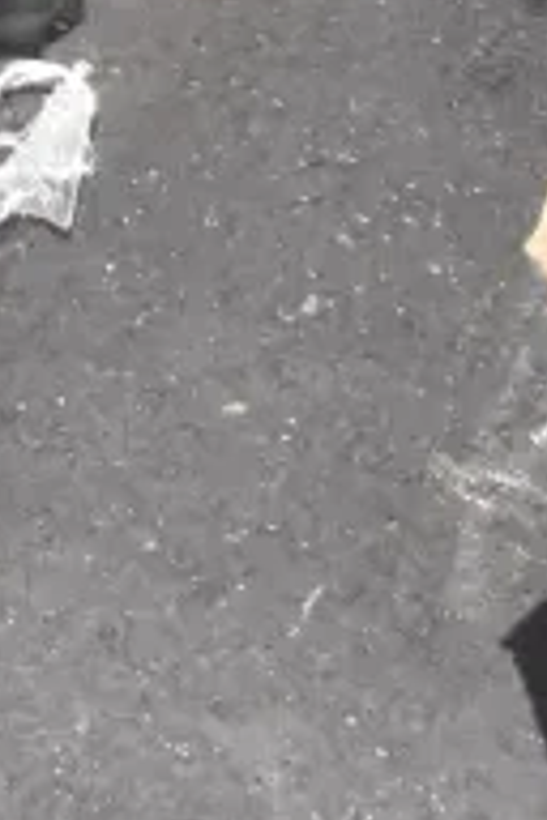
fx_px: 2940
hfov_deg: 9.8
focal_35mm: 129
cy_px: -908
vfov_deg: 13.3
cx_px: -560
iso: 6400
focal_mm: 18
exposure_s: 1/1600
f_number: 20
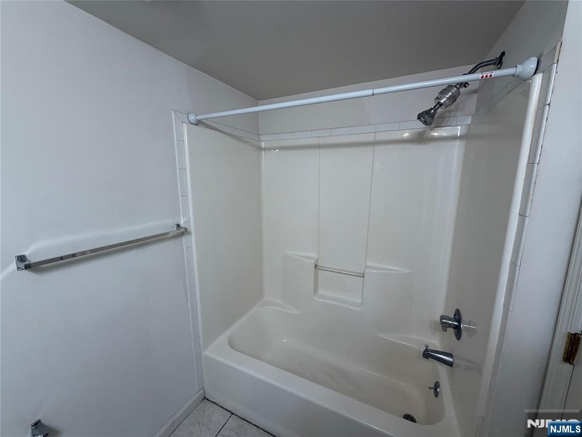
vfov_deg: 85.7
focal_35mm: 14
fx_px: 235
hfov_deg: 102.1
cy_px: 218
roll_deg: +0.5
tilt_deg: -9.4
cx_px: 291
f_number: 2.2
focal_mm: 2.22
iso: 125
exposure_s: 1/120
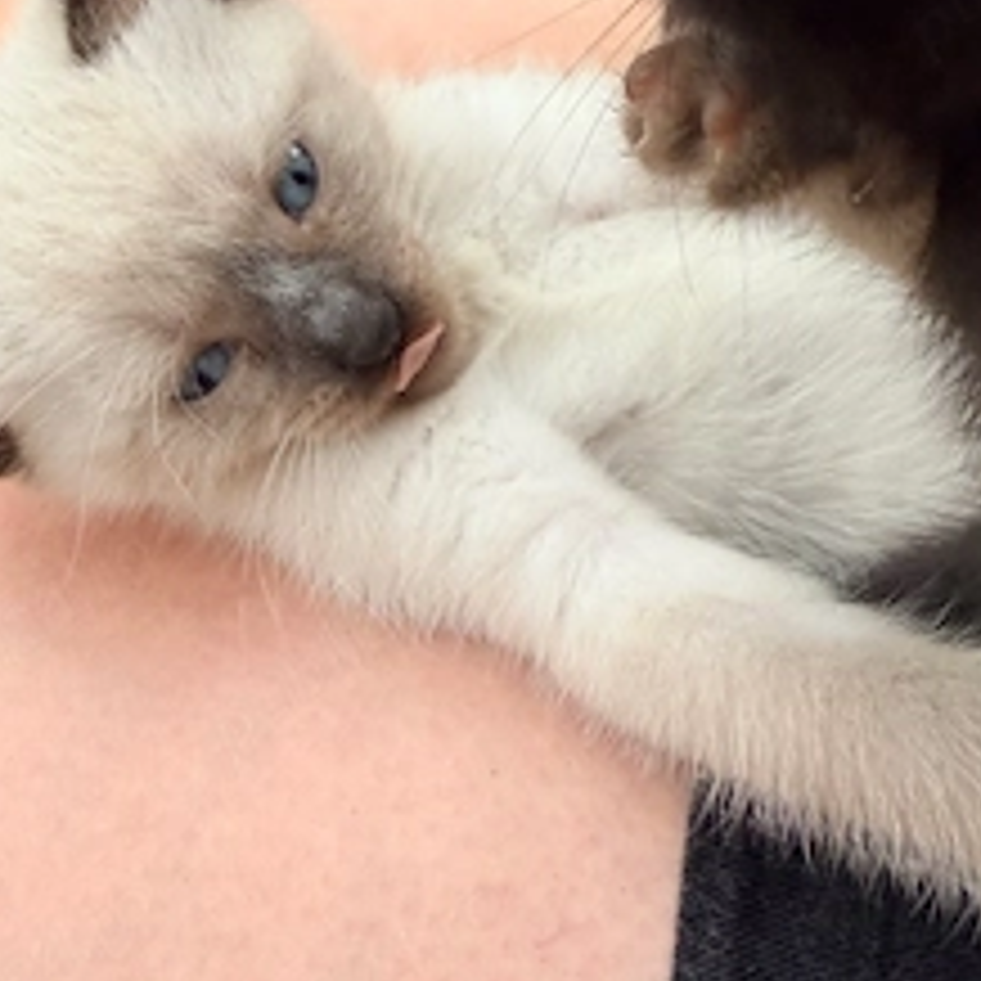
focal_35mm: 39
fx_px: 1250
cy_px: 346
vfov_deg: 42.4
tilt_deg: -54.3
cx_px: 446
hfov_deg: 42.8
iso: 125
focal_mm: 2.22
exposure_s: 1/121
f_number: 2.2
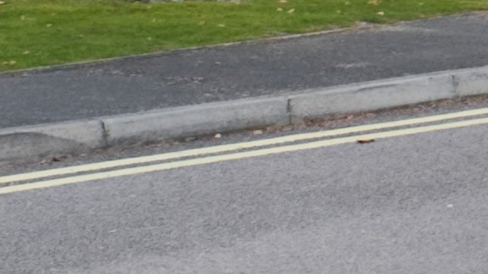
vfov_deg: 5.3
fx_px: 2627
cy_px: -801
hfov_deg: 8.7
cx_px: 1476
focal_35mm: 203
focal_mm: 28
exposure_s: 8
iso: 200
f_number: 4
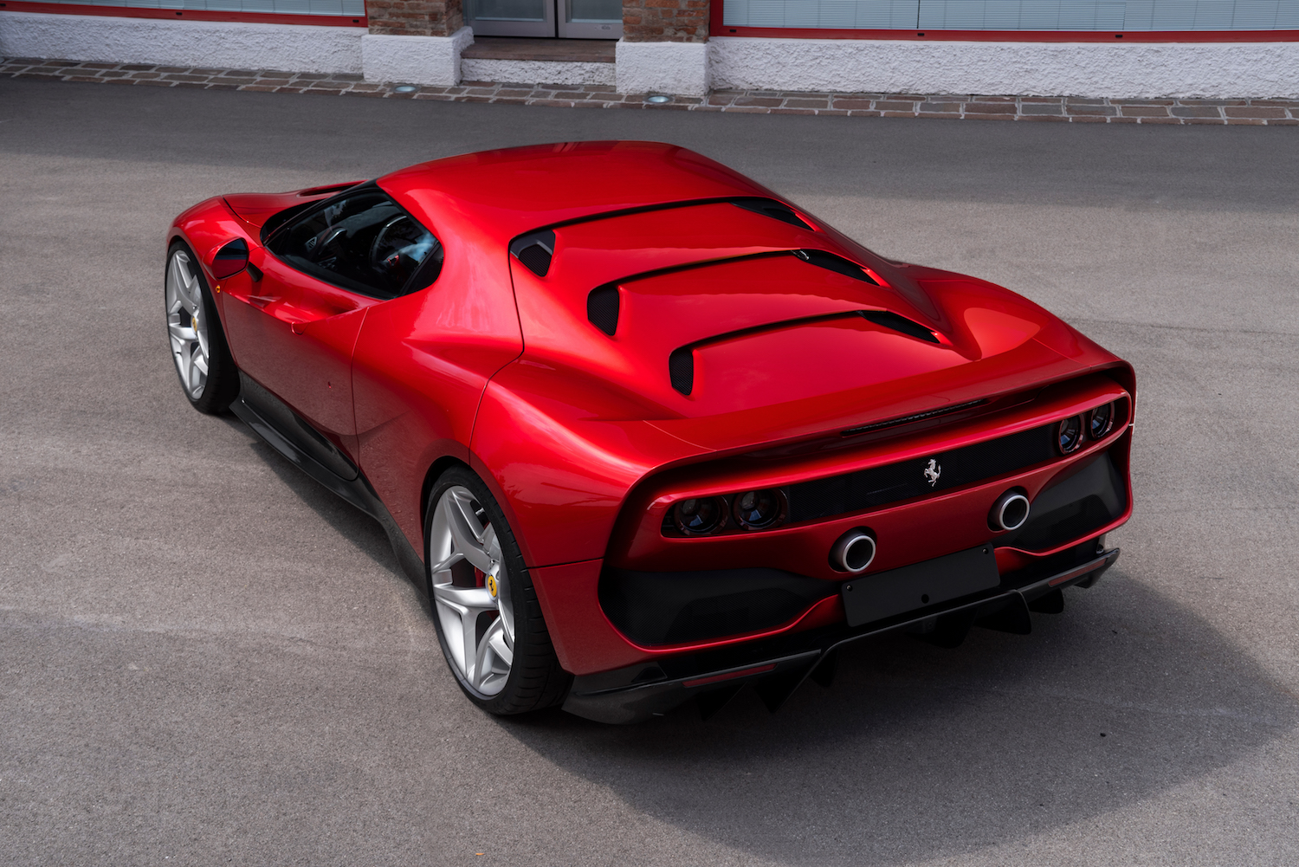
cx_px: 650
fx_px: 1805
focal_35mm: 50
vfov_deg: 27.0
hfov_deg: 39.6
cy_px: 434
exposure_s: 1/80
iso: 200
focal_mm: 50
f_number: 11
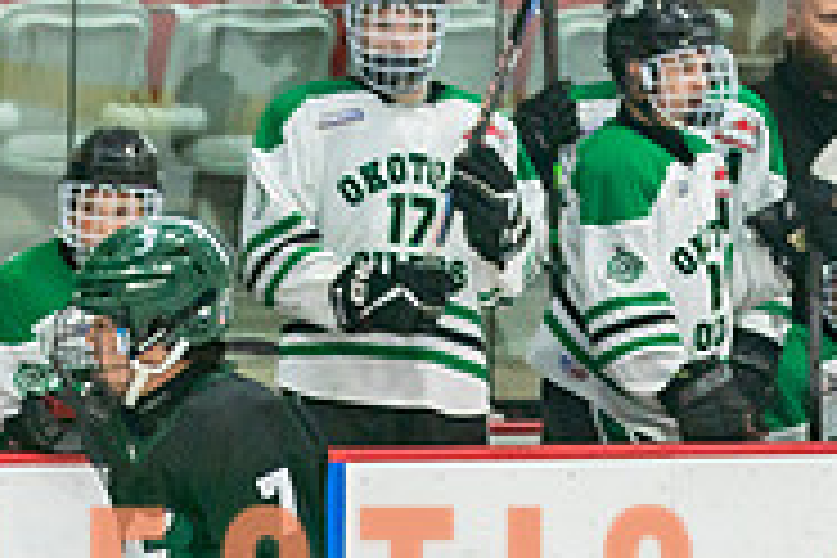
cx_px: 73
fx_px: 15809
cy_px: 1091
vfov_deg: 2.0
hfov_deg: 3.0
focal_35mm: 680
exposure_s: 1/640
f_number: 3.2
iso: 500
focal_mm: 125
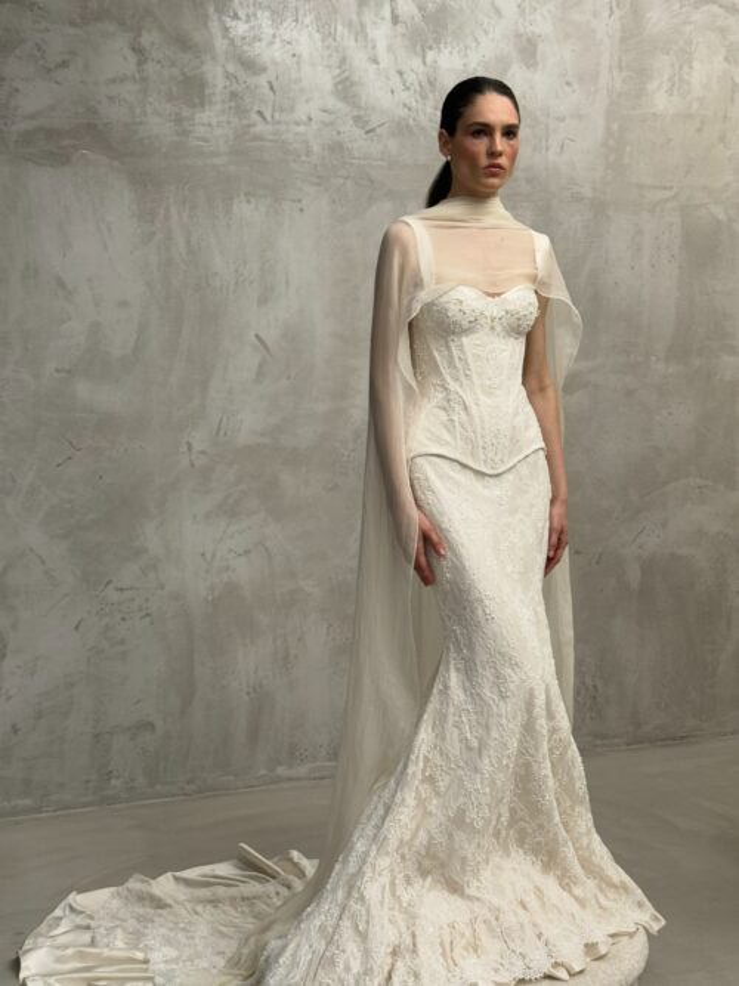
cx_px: 370
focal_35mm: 48
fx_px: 1367
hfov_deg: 30.3
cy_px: 493
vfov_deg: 39.7
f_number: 1.78
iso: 100
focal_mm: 6.76
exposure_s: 1/64
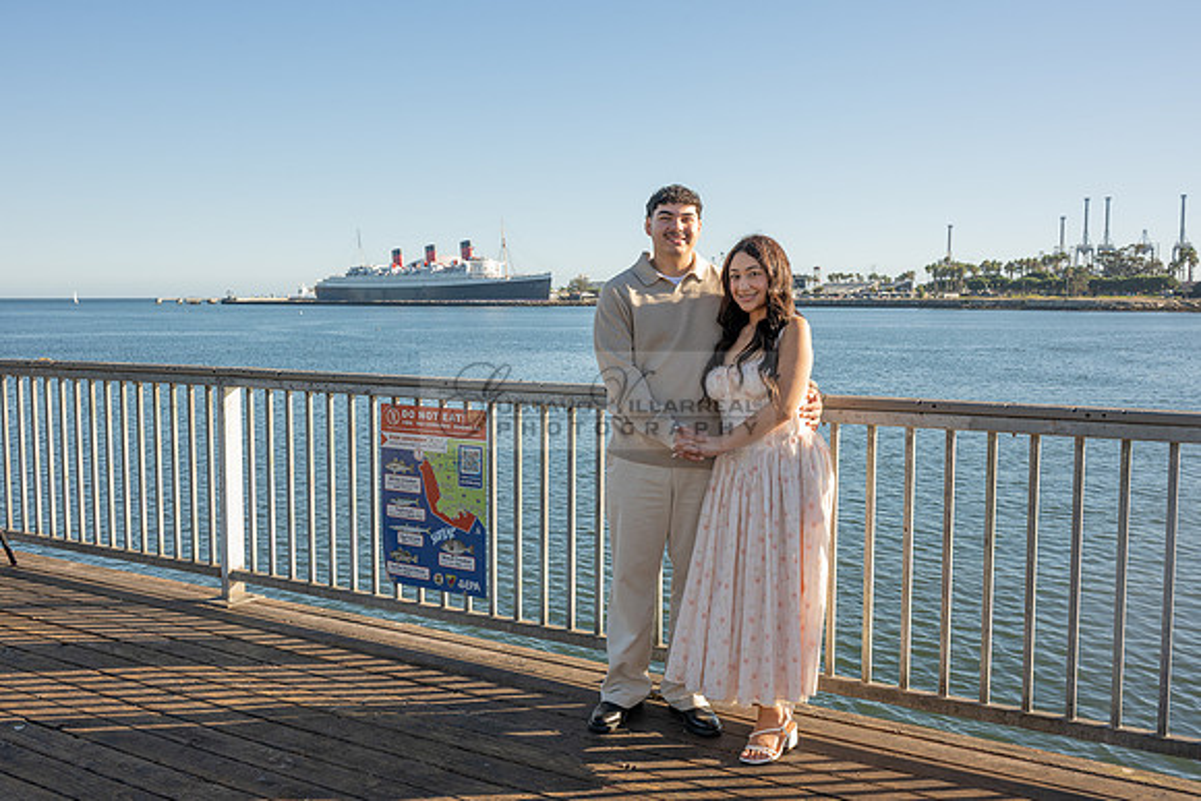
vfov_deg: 38.4
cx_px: 600
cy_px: 400
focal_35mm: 34
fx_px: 1151
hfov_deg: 55.1
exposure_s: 1/200
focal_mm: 34.5
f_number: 9
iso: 200
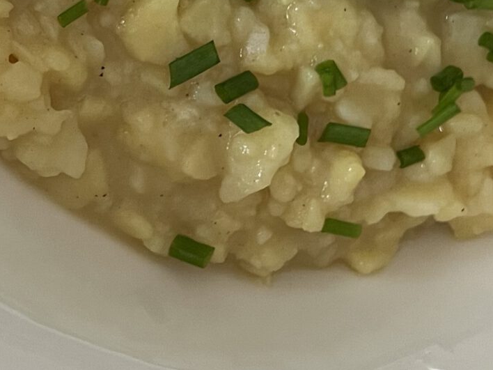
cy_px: -17
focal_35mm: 94
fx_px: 1339
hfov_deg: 20.8
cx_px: 188
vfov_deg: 15.4
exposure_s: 1/60
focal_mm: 5.7
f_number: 1.5
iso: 320
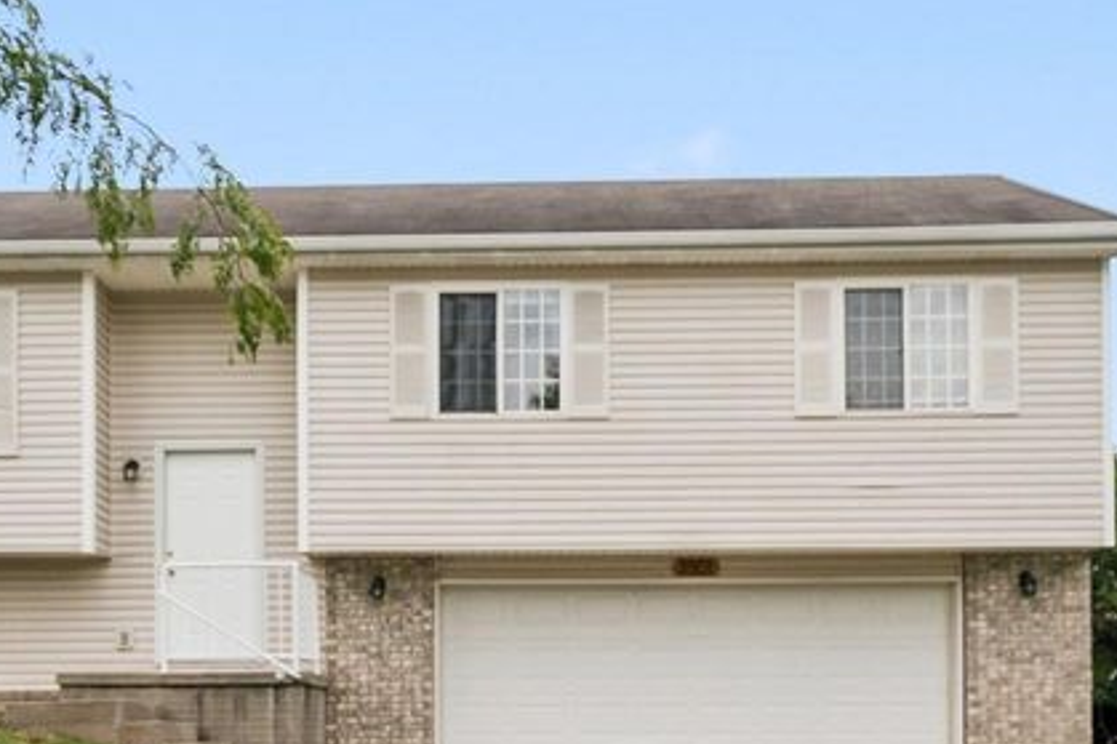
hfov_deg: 44.4
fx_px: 1365
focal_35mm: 44
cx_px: 496
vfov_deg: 28.7
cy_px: 736
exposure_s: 1/125
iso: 200
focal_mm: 18
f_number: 8
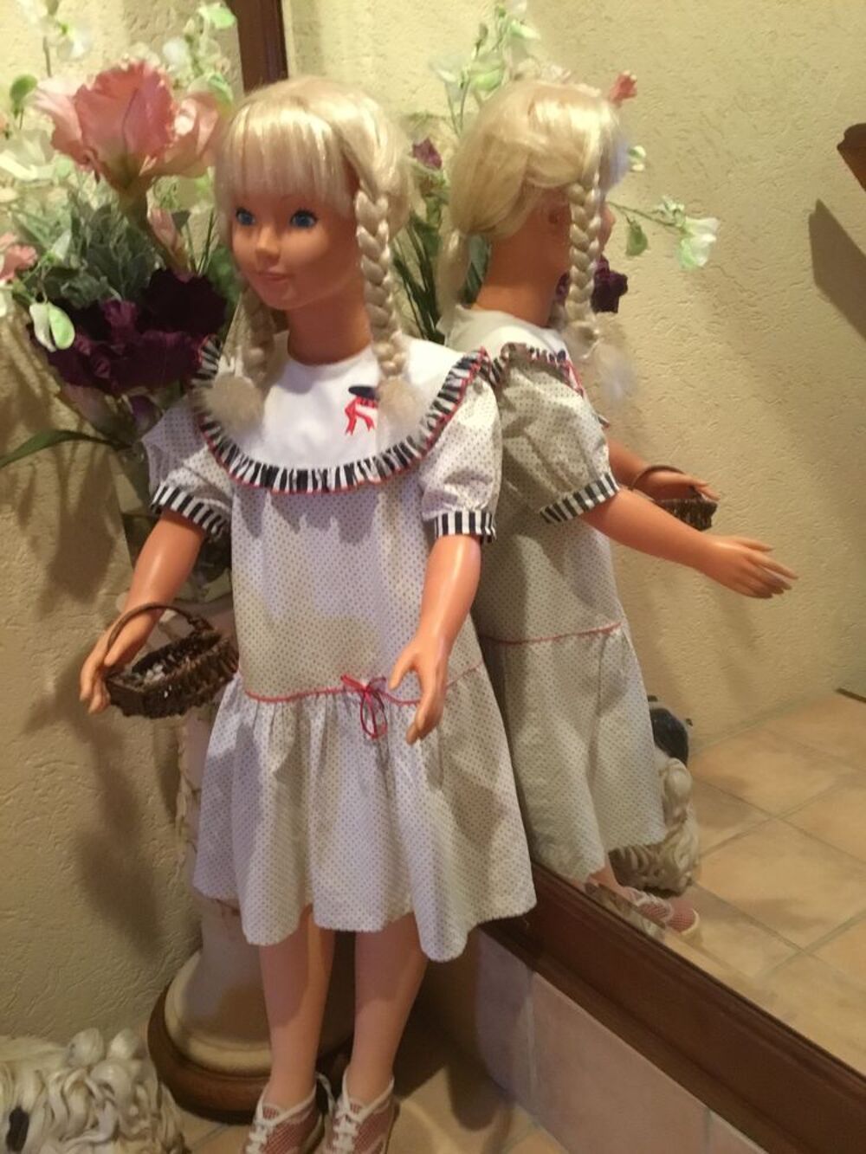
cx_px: 433
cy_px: 577
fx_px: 1034
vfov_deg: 58.3
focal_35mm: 31
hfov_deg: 45.4
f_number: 2.4
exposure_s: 1/17
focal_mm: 3.3
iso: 400
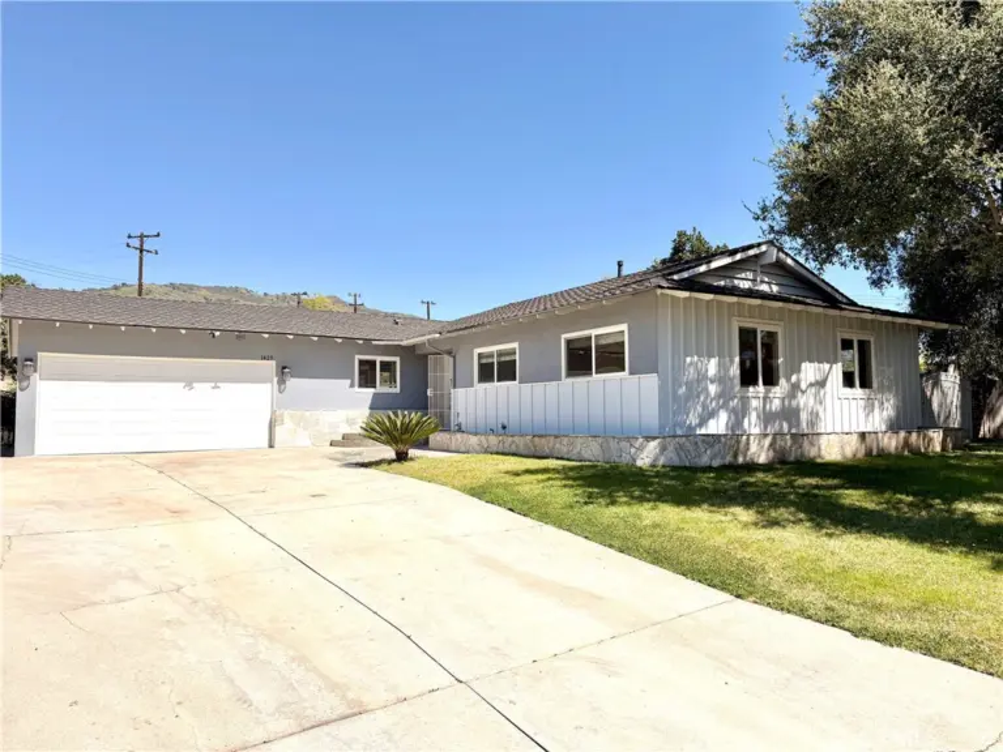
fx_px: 695
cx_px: 502
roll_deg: +0.9
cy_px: 376
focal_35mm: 24
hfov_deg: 71.6
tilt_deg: +2.9
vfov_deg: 56.8
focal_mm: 6.76
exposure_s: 1/2907
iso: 100
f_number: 1.78
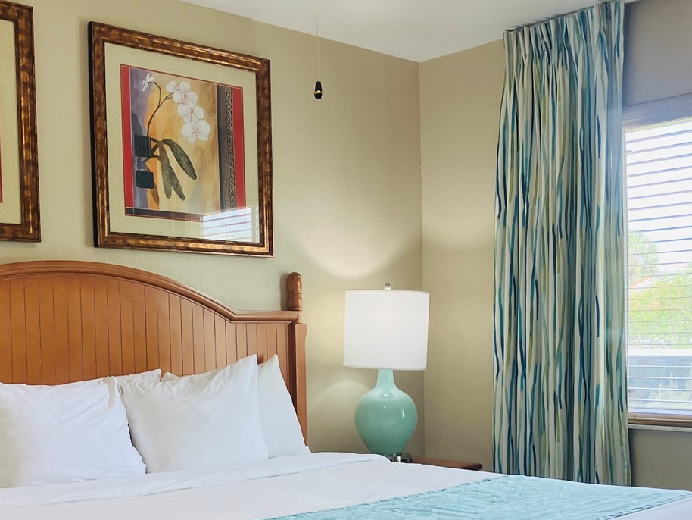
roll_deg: +1.8
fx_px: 980
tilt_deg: -2.5
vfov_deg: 29.3
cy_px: 382
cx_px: 335
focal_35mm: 49
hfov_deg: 38.9
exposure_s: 1/120
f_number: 1.8
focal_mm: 3.99
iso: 80
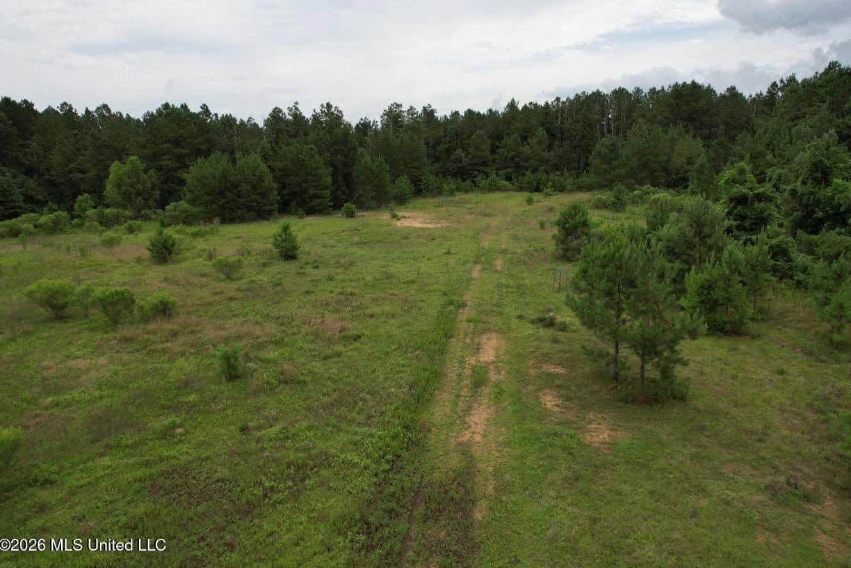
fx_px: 544
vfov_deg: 55.1
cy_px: 275
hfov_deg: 76.1
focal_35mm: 23
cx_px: 439
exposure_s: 1/2000
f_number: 2.8
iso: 100
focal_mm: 8.4
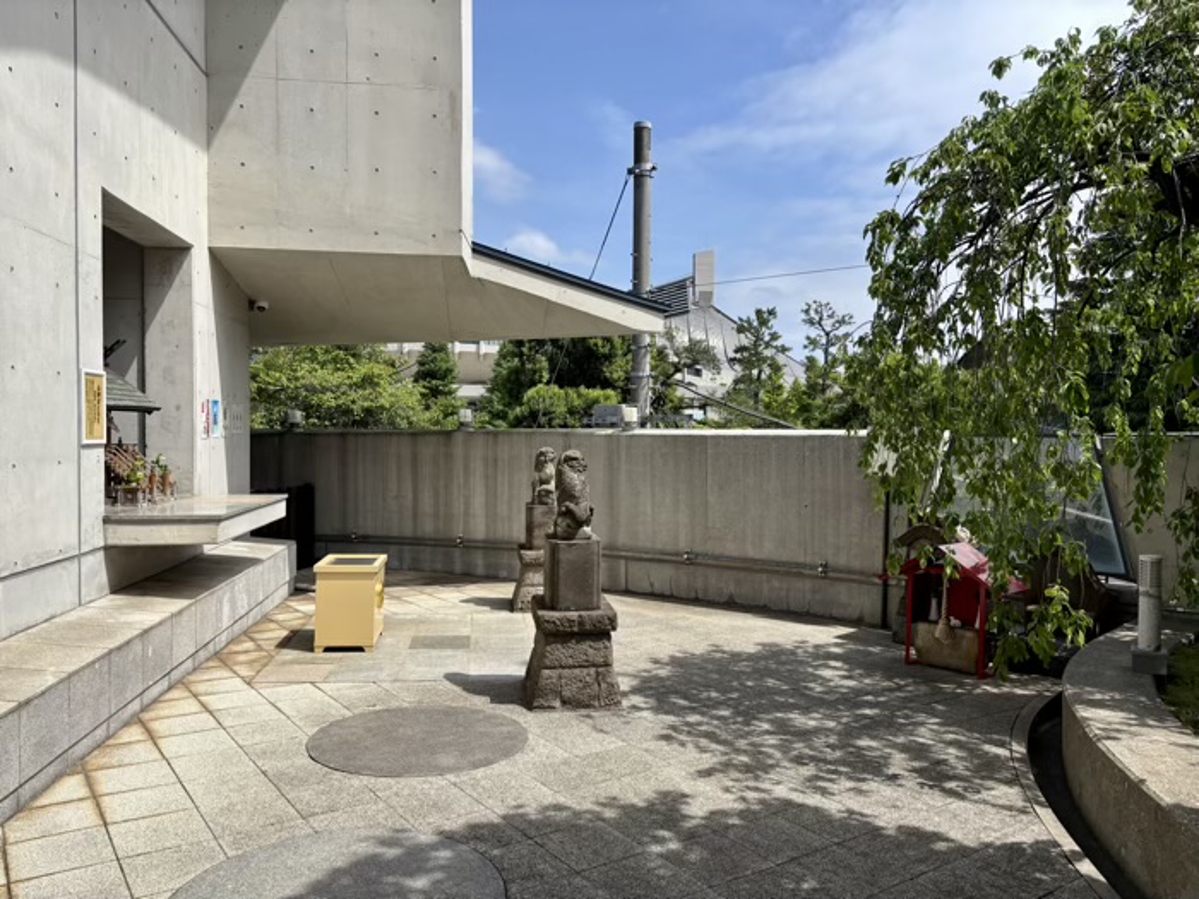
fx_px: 901
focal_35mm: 26
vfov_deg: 53.1
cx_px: 600
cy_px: 450
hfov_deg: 67.3
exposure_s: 1/3788
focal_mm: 5.96
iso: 50
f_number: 1.6
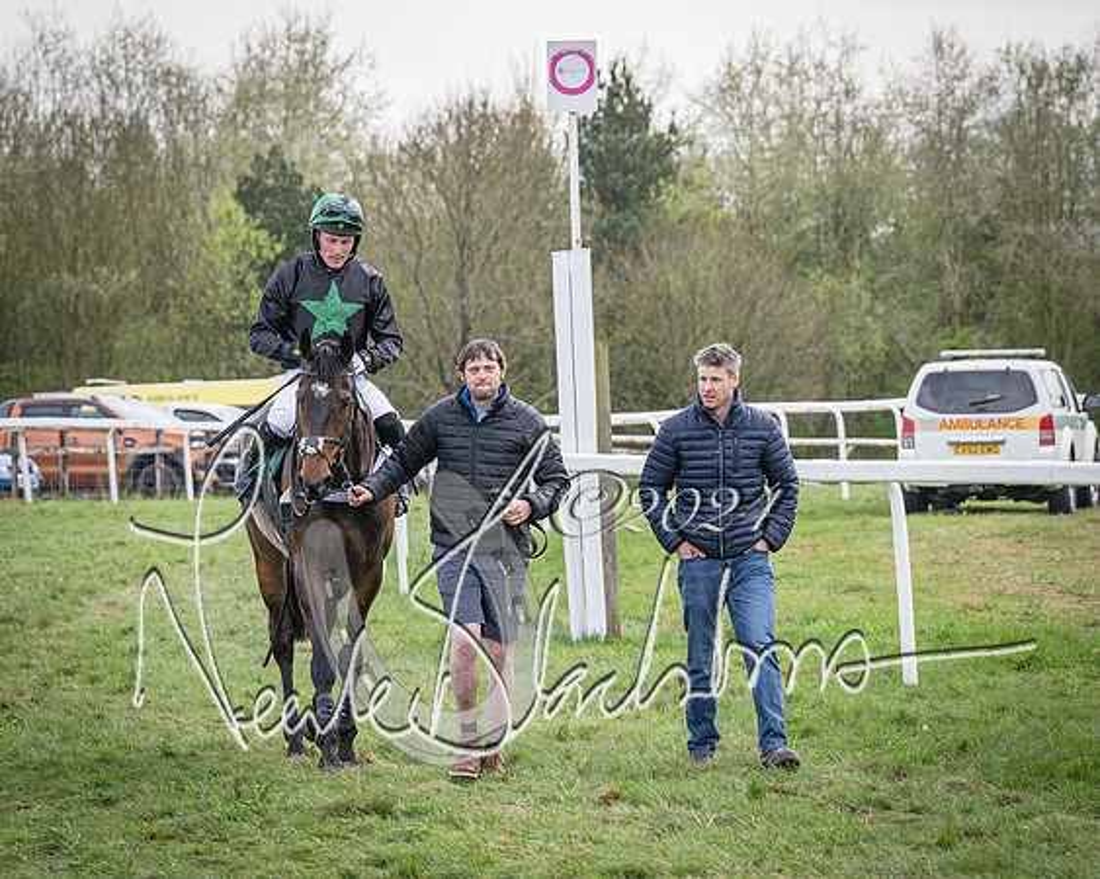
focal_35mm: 204
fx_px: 6639
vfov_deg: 7.6
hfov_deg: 9.5
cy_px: 523
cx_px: 468
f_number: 4
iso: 200
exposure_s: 1/800
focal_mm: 93
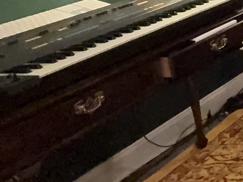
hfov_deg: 16.2
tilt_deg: -8.9
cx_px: 545
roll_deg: +1.8
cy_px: -59
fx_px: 519
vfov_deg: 18.4
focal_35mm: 74
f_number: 2.2
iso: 1250
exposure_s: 1/60
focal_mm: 2.22
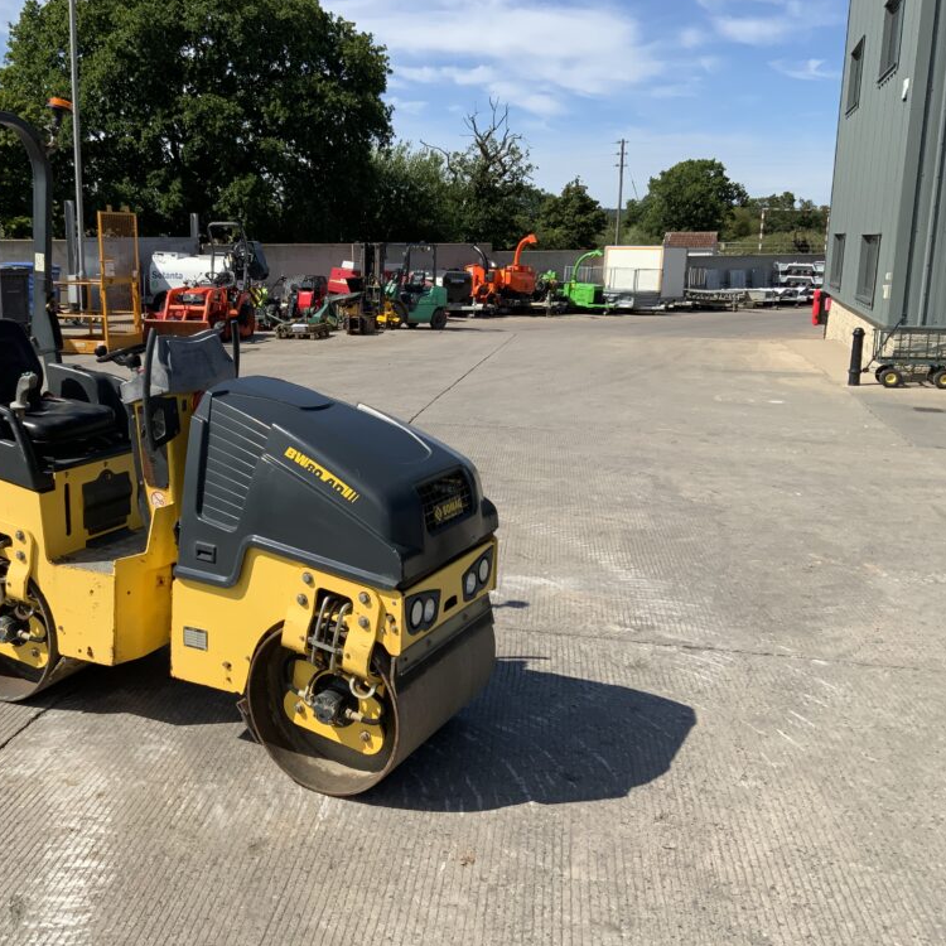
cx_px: 328
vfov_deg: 47.2
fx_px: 1082
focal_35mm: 35
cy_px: 464
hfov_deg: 46.6
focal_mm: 3
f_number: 1.8
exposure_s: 1/2141
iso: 16
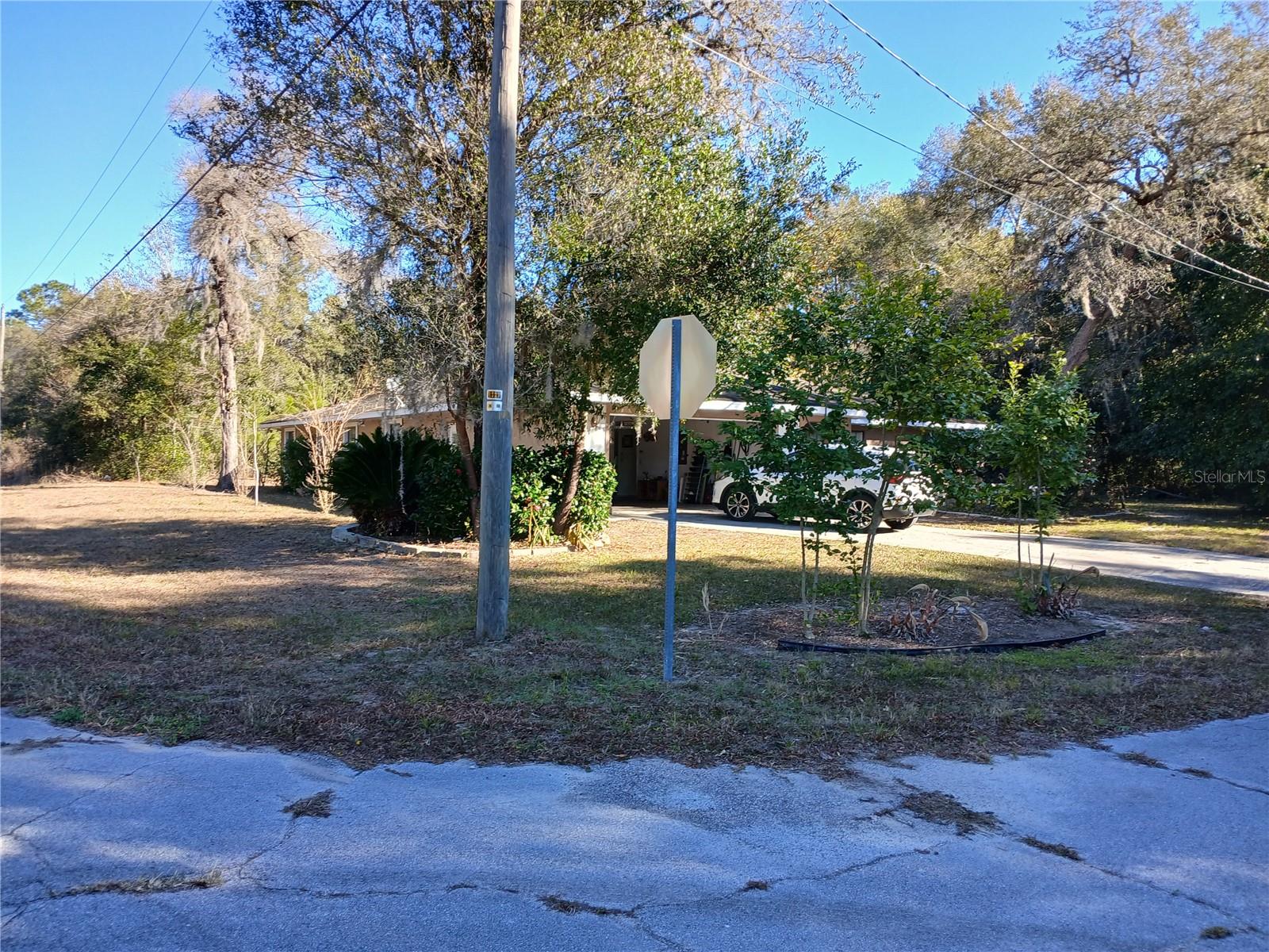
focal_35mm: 26
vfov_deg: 53.1
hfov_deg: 67.3
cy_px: 476
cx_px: 634
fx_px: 953
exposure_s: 1/120
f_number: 1.8
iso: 20
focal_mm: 3.98
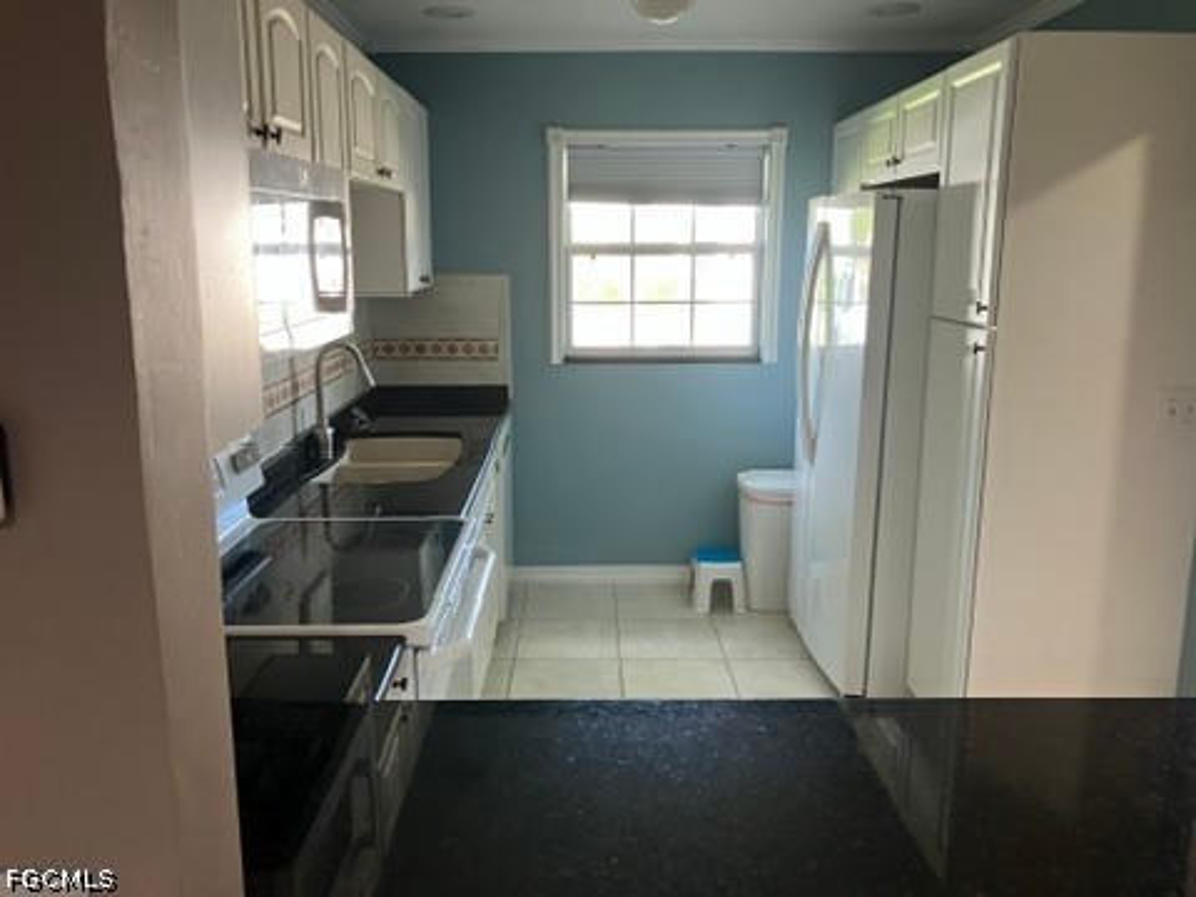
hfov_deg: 63.4
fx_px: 967
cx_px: 598
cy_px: 448
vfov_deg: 49.7
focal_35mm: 28
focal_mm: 3.99
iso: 125
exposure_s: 1/60
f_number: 1.8
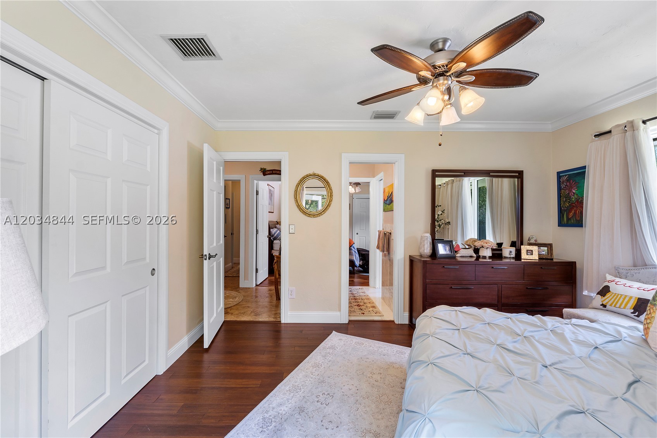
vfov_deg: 77.3
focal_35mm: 15
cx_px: 328
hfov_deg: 100.4
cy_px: 219
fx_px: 274
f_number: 11
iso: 160
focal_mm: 10
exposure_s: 1/10
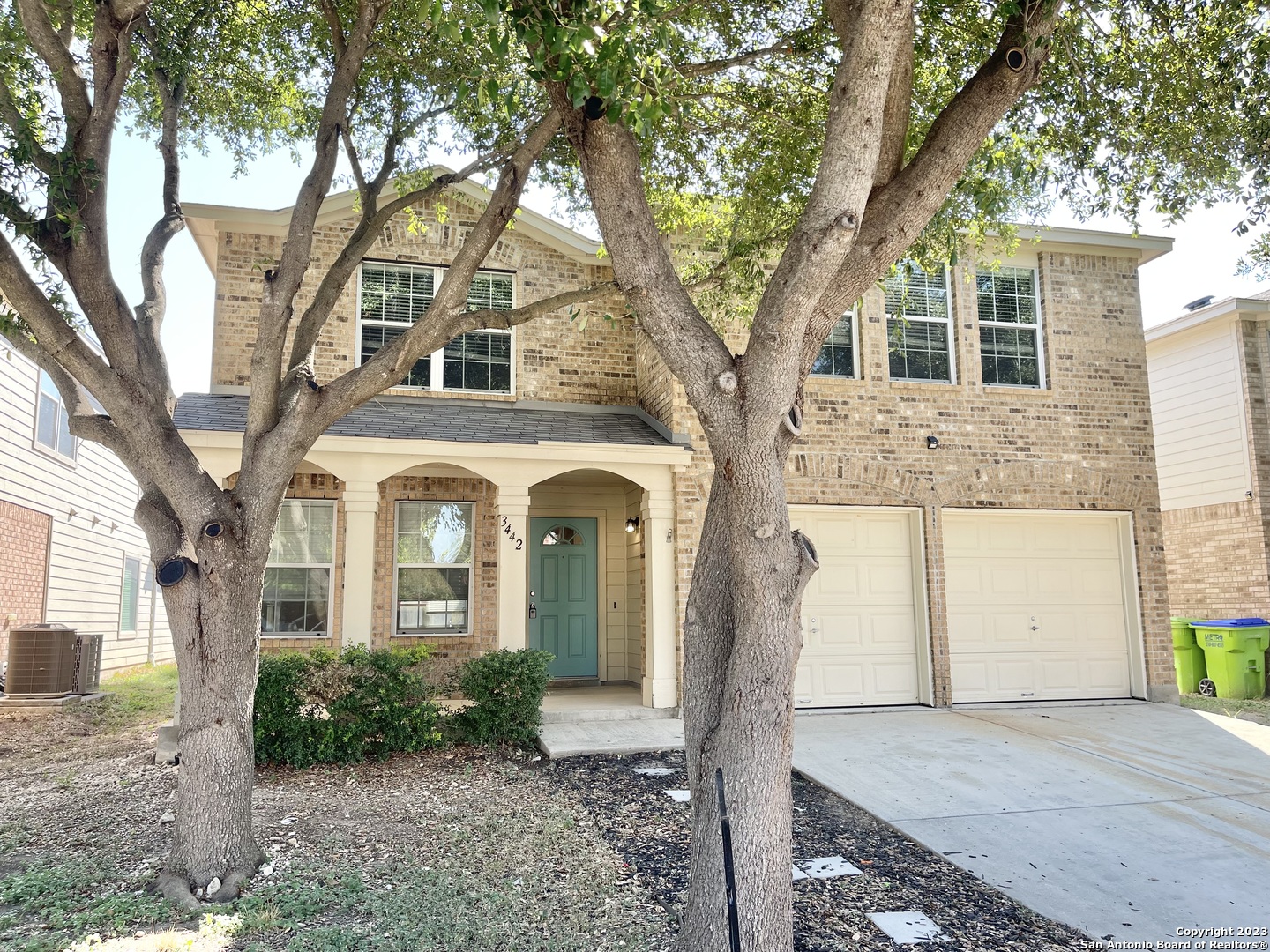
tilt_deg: +7.9
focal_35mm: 26
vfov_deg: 53.1
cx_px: 635
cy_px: 476
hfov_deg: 67.3
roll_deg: +0.2
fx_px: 954
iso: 32
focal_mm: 5.1
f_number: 1.6
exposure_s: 1/421
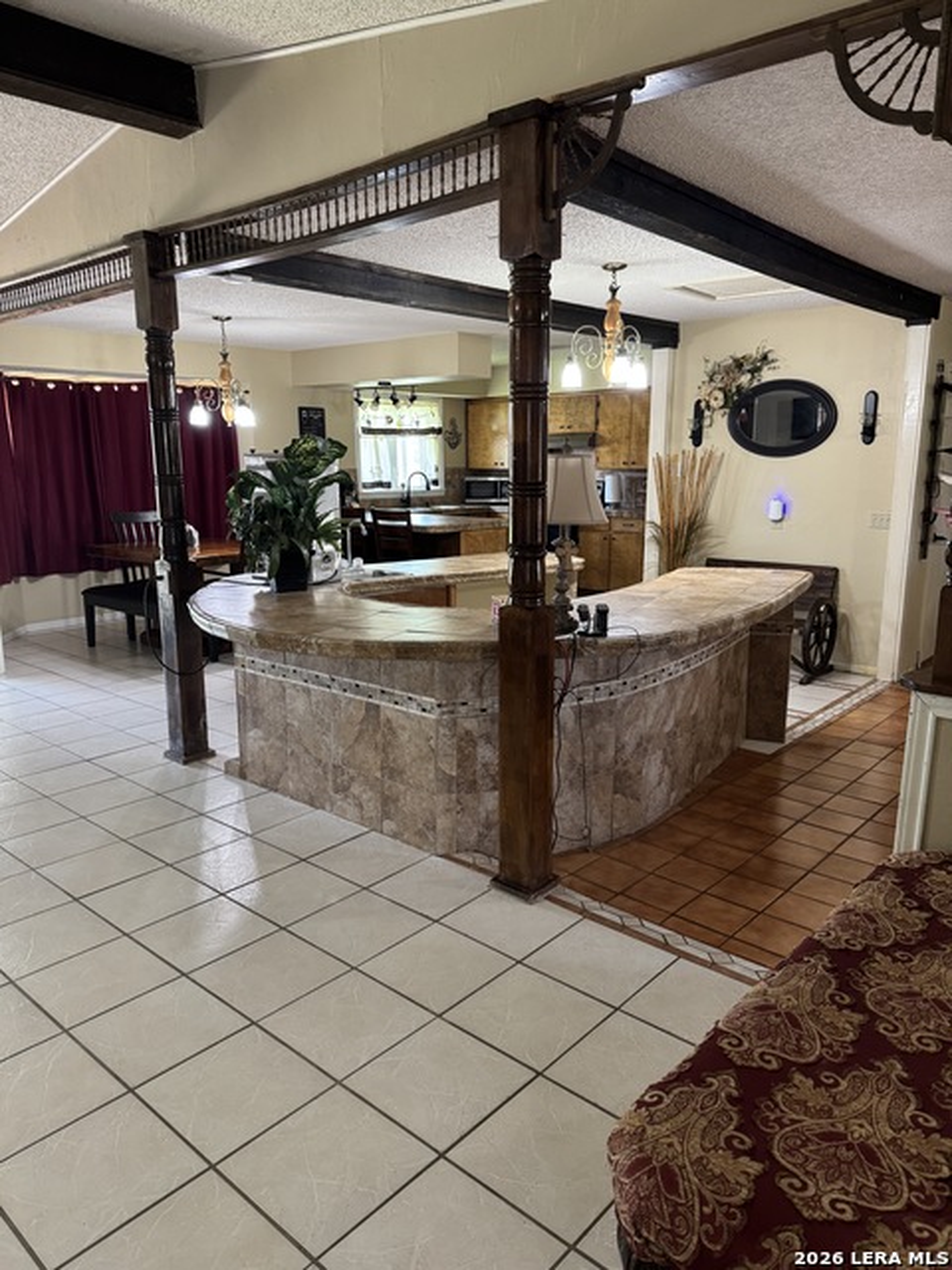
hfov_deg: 56.8
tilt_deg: -10.5
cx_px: 476
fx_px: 880
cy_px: 635
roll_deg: +0.6
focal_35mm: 24
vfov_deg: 71.6
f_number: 1.78
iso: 400
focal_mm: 6.76
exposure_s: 1/60
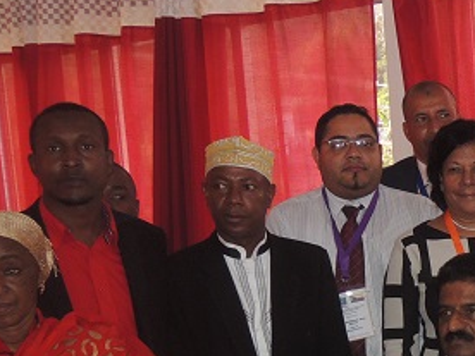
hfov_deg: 19.0
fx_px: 1304
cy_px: 378
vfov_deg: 15.2
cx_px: 633
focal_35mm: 95
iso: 280
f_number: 3.2
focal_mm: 6.3
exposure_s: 1/30
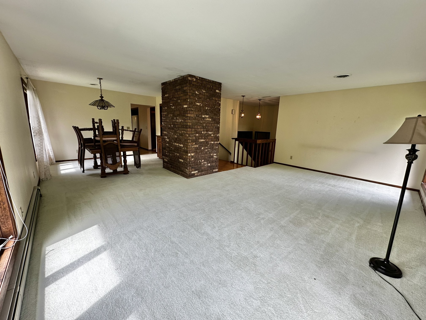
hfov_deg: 102.1
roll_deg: -2.3
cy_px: 160
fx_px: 172
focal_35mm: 14
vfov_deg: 85.7
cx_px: 213
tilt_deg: -10.9
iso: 64
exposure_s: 1/99
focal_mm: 2.22
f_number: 2.2
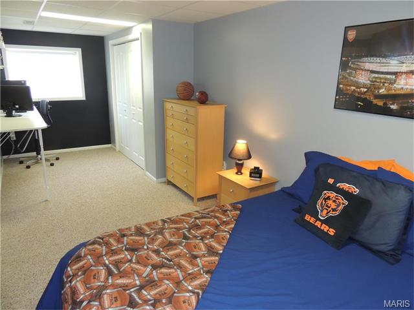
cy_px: 155
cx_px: 207
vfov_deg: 56.8
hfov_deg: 71.6
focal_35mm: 24
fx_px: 287
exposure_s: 1/40
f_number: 3
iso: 320
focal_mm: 4.3
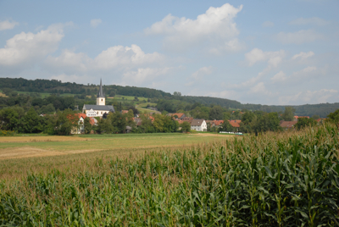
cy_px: 114
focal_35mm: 46
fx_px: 439
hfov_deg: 42.3
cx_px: 170
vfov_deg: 29.0
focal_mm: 31
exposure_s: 1/2000
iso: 200
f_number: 4
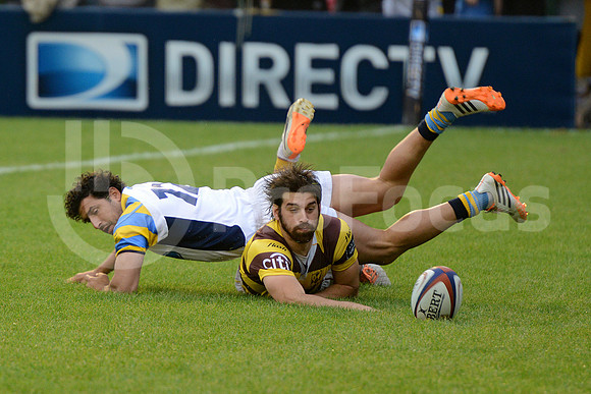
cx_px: 296
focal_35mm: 270
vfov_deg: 5.1
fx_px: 4433
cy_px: 197
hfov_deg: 7.6
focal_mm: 270
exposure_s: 1/500
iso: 2000
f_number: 4
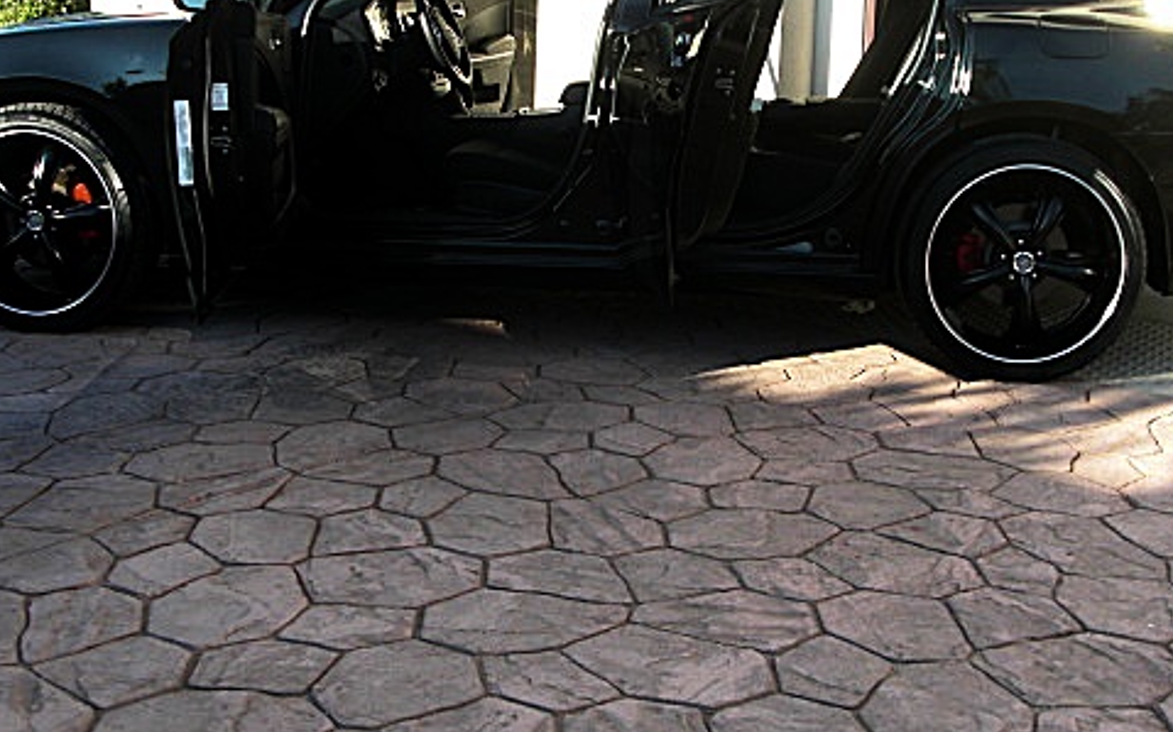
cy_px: 306
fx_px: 1630
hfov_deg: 39.6
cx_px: 620
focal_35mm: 51
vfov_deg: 25.3
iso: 50
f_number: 2.8
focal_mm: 6.3
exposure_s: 1/200
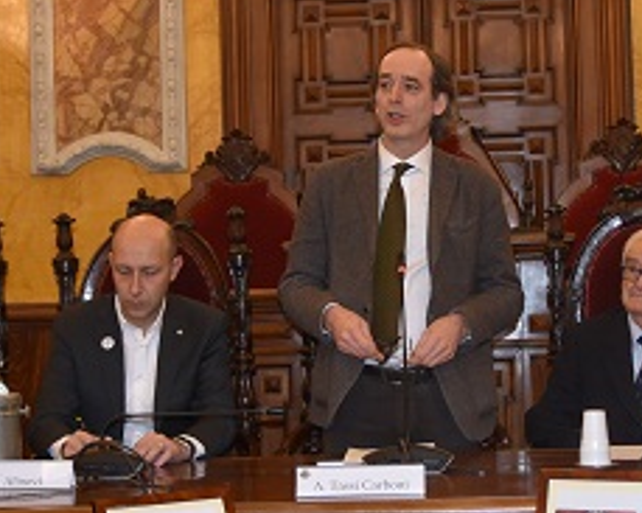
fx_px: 1823
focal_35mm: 96
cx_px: 415
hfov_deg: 19.9
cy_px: 214
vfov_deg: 16.0
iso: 560
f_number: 3
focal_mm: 24
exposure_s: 1/60
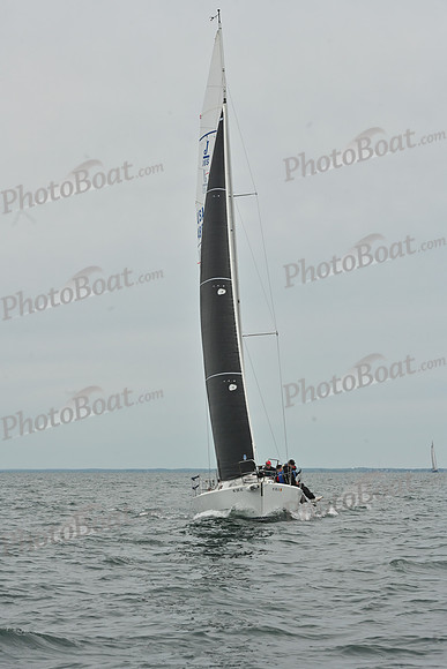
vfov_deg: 20.0
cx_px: 224
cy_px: 334
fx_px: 1898
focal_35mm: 102
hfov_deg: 13.4
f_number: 11
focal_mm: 102
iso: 320
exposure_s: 1/1250
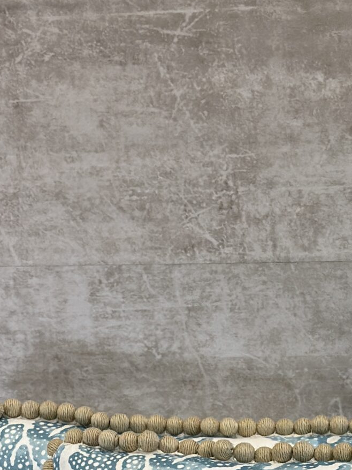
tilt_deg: -15.6
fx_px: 1899
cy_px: 604
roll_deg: +1.7
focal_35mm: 140
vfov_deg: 13.6
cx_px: 415
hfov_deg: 10.4
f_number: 1.78
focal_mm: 6.86
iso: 80
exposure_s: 1/245
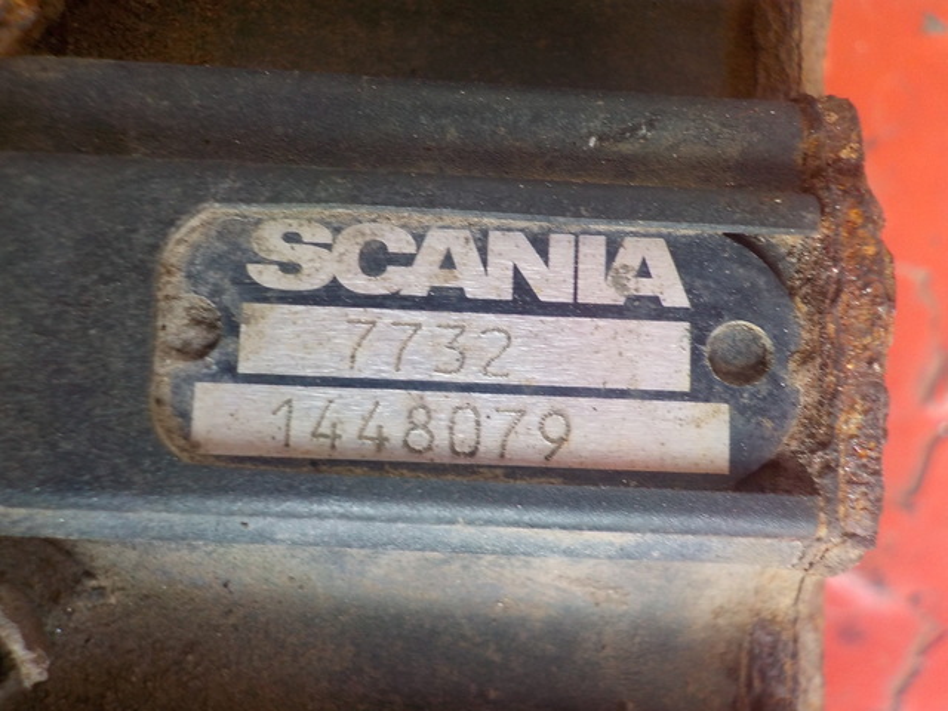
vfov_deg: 46.8
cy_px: 356
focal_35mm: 30
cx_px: 474
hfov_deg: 60.0
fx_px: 822
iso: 160
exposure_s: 1/30
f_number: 3.3
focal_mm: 4.1
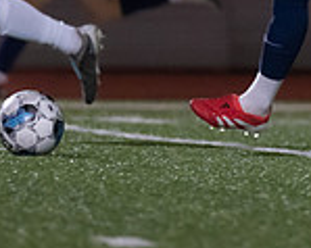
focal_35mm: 1252
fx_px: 11516
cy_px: -115
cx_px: 563
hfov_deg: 1.5
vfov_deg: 1.2
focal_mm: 200
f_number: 2.8
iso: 2500
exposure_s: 1/1250
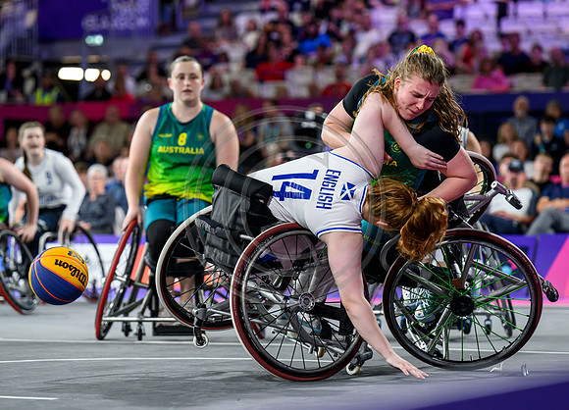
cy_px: 197
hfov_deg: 14.1
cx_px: 288
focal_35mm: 142
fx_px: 2297
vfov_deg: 10.2
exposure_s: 1/1600
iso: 2500
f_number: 3.2
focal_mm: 120
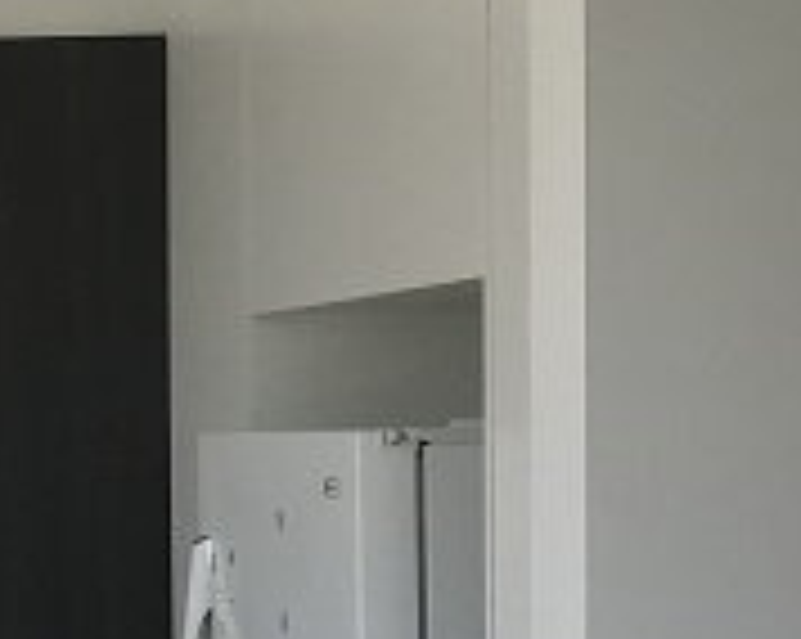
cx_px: -630
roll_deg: -0.1
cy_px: 608
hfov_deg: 14.0
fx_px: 2913
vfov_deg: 12.4
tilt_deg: -1.6
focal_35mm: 123
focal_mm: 3.99
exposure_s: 1/535
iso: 20
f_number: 1.8
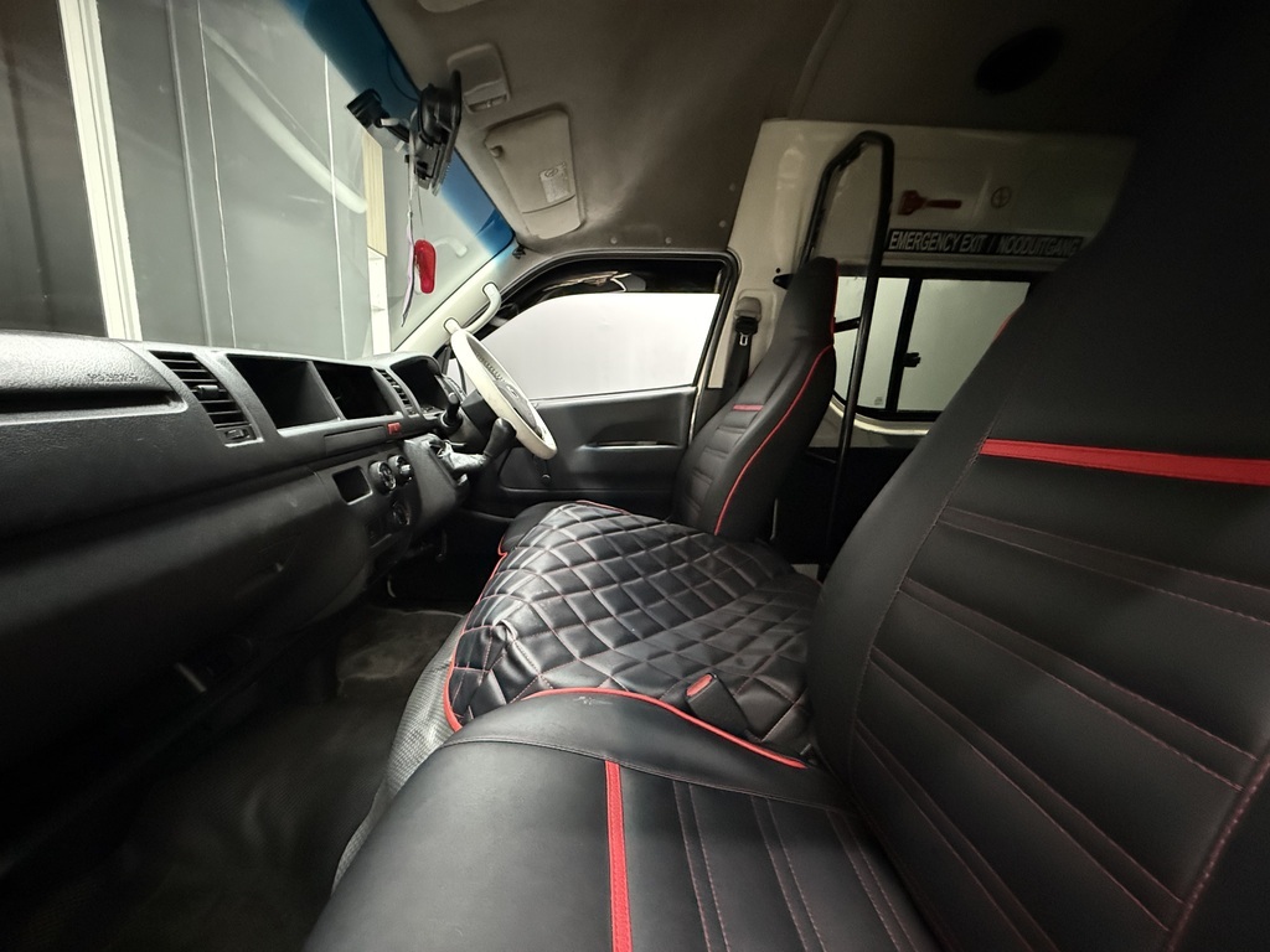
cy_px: 476
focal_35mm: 14
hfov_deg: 102.1
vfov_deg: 85.7
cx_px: 635
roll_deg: -2.0
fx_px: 514
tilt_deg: -9.4
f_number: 2.2
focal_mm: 2.22
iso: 1250
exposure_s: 1/40
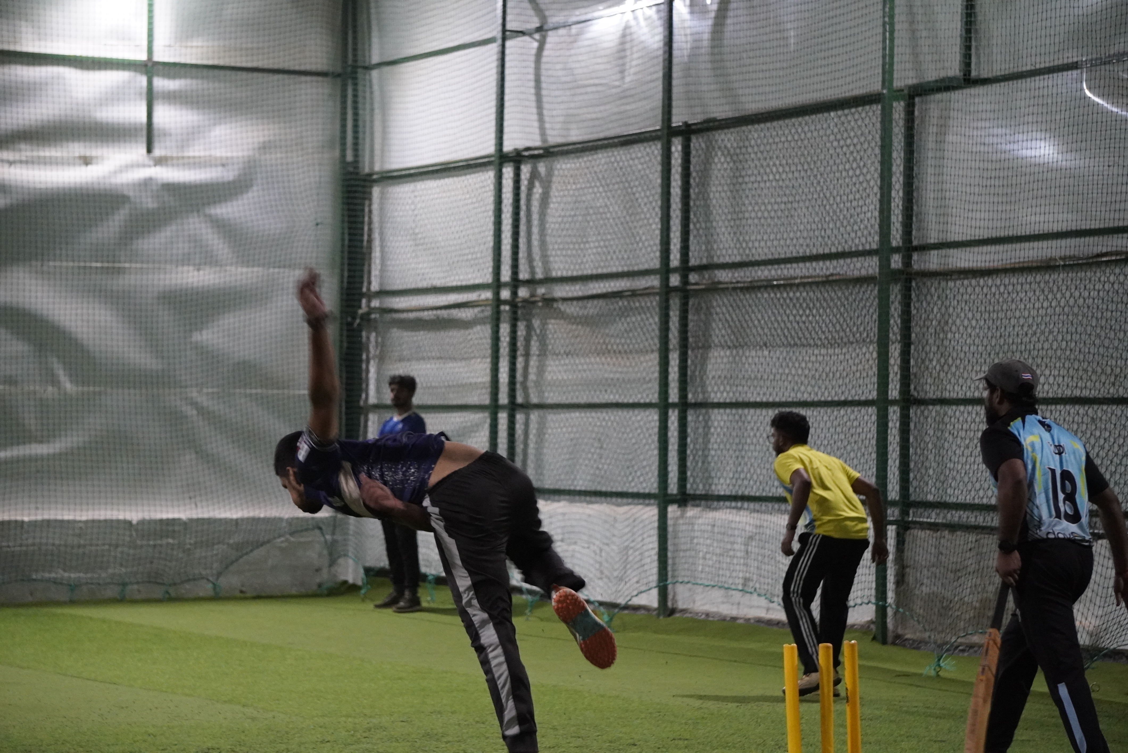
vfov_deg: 11.4
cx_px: 564
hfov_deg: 17.1
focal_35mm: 120
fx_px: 3762
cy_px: 376
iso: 4000
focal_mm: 80
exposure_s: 1/200
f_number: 4.5
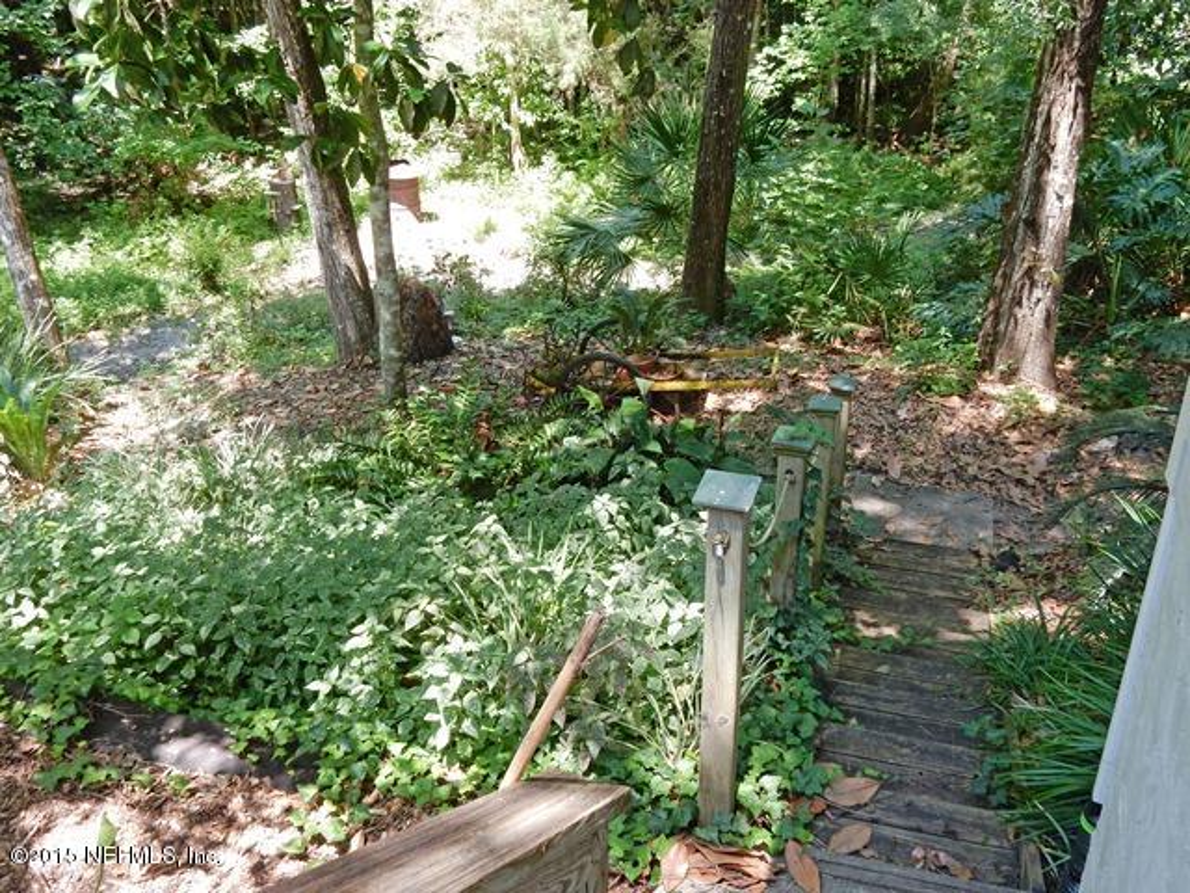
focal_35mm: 36
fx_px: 1238
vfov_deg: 39.7
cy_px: 446
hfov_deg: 51.4
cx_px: 595
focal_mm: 6.4
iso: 125
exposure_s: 1/50
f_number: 4
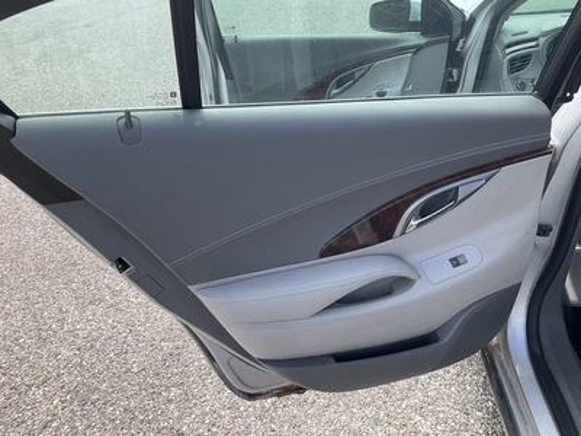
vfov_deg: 48.2
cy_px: 218
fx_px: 487
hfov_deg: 61.7
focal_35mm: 29
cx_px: 290
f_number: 1.8
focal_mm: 3
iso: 25
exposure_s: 1/403
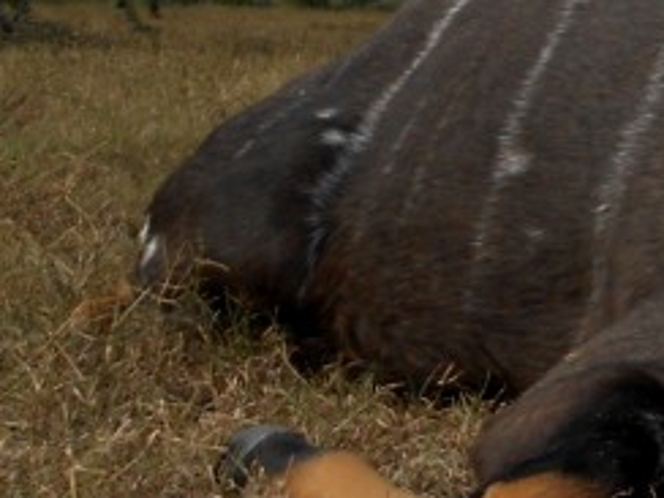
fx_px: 2091
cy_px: -218
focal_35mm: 109
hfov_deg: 15.5
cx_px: 1200
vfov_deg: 13.0
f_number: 3.2
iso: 80
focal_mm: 4.6
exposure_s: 1/1000
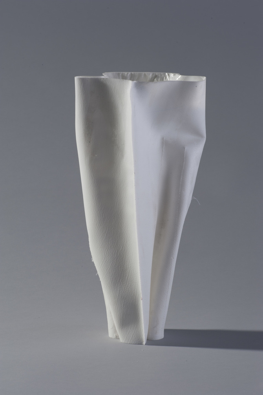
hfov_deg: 13.0
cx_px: 132
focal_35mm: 105
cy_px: 198
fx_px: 1151
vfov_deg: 19.5
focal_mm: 105
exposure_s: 1/60
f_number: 22
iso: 200
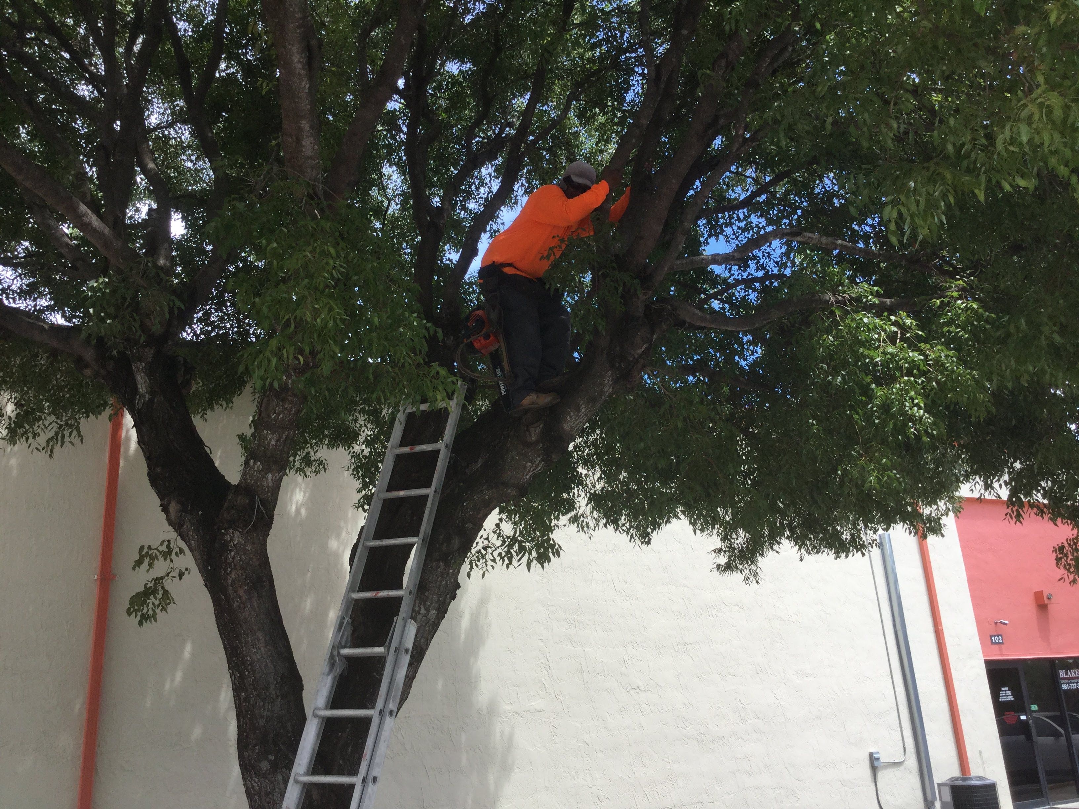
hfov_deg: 58.4
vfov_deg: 45.4
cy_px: 404
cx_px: 540
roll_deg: +3.9
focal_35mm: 31
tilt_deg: +17.0
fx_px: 966
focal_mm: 3.3
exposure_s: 1/476
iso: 25
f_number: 2.4
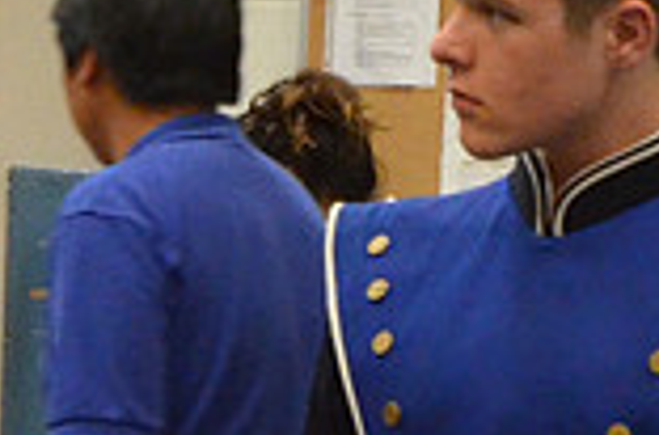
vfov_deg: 11.0
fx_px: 2245
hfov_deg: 16.5
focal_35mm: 123
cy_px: 405
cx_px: 106
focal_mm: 22
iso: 3200
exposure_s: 1/125
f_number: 5.6
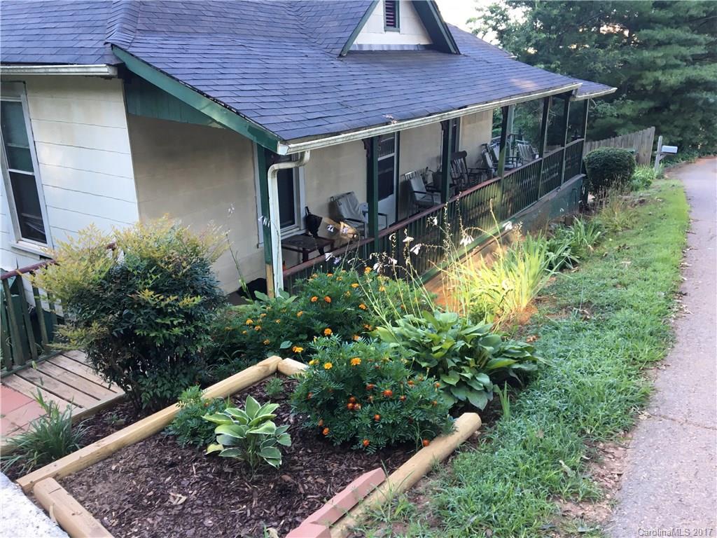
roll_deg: +0.3
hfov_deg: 61.7
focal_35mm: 29
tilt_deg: -18.4
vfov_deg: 48.2
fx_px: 601
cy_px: 269
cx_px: 358
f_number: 2.2
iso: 25
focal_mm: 4.15
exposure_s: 1/40
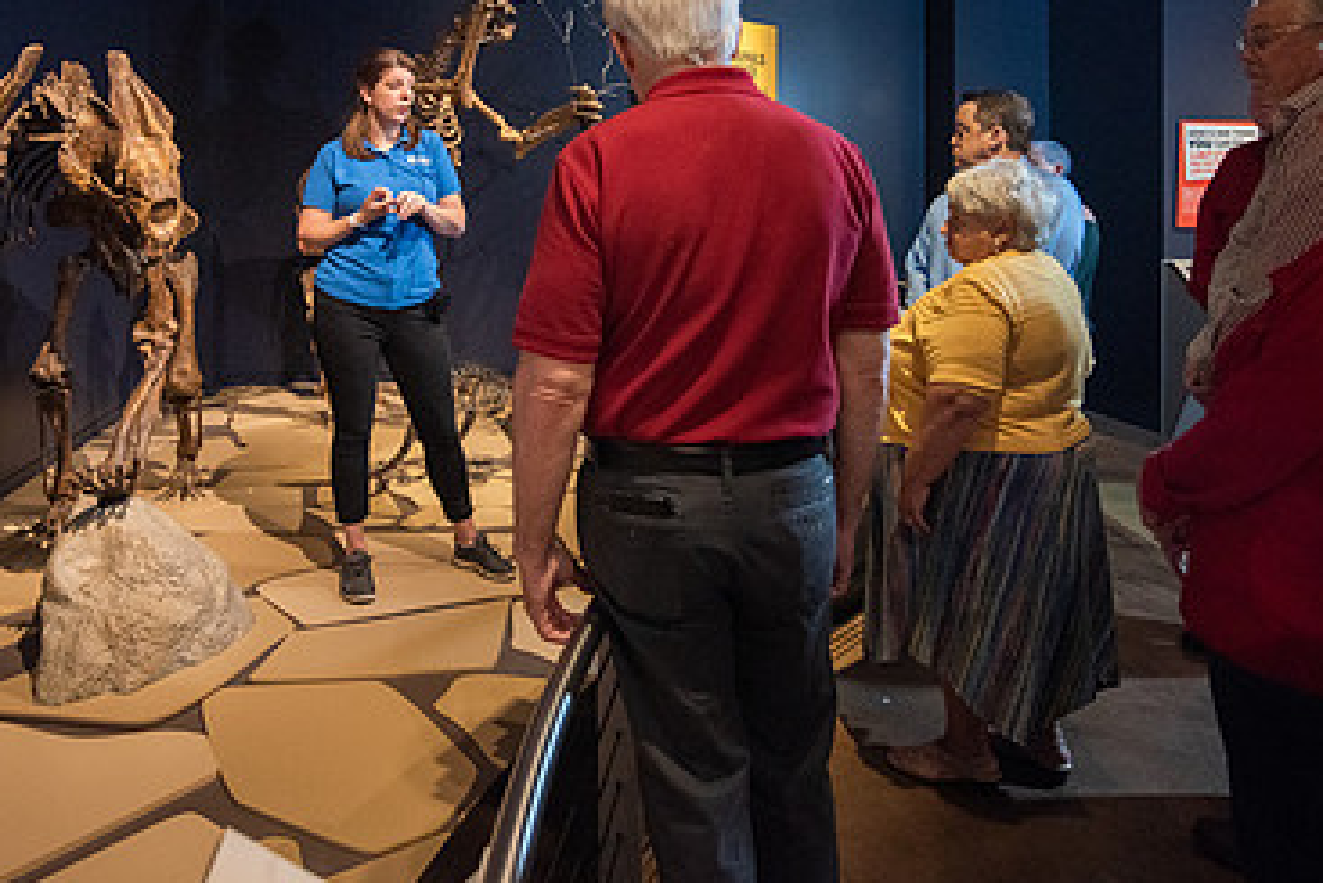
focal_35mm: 27
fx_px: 993
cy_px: 205
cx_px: 485
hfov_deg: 66.2
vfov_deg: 46.0
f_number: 2.8
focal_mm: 15
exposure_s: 1/250
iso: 1250
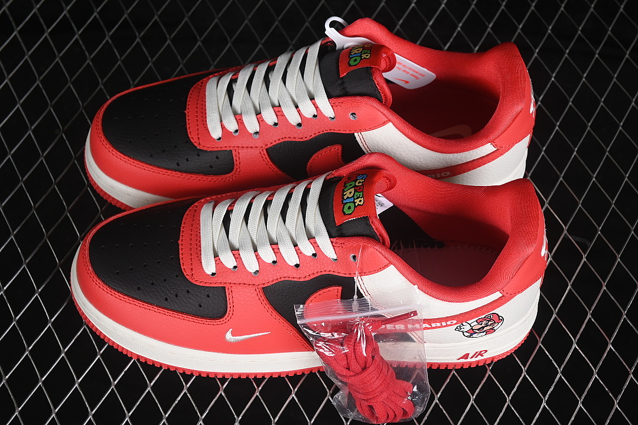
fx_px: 1329
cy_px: 212
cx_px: 319
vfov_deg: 18.2
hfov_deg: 27.0
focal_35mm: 75
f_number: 7.1
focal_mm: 50
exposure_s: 1/80
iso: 160
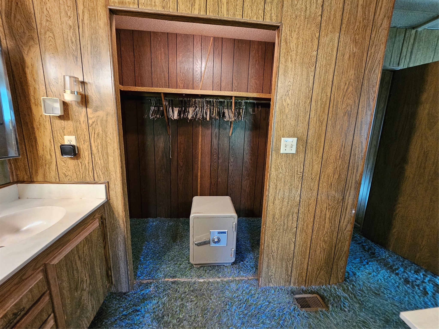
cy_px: 164
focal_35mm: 13
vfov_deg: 89.9
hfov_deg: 106.2
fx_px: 165
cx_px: 220
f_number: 2.2
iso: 800
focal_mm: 2.2
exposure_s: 1/24
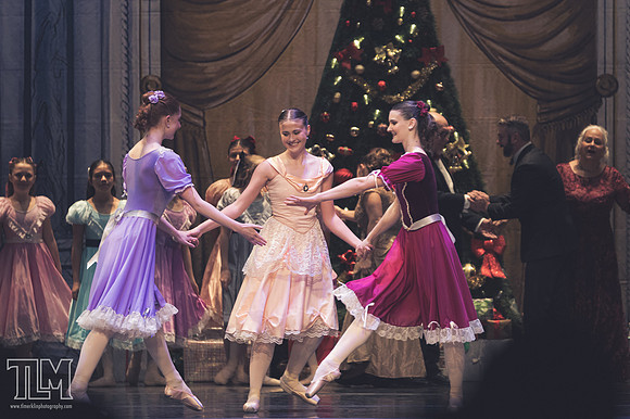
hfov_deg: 6.9
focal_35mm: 300
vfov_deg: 4.6
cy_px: 210
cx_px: 315
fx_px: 5247
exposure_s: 1/320
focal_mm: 200
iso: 720
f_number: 2.8
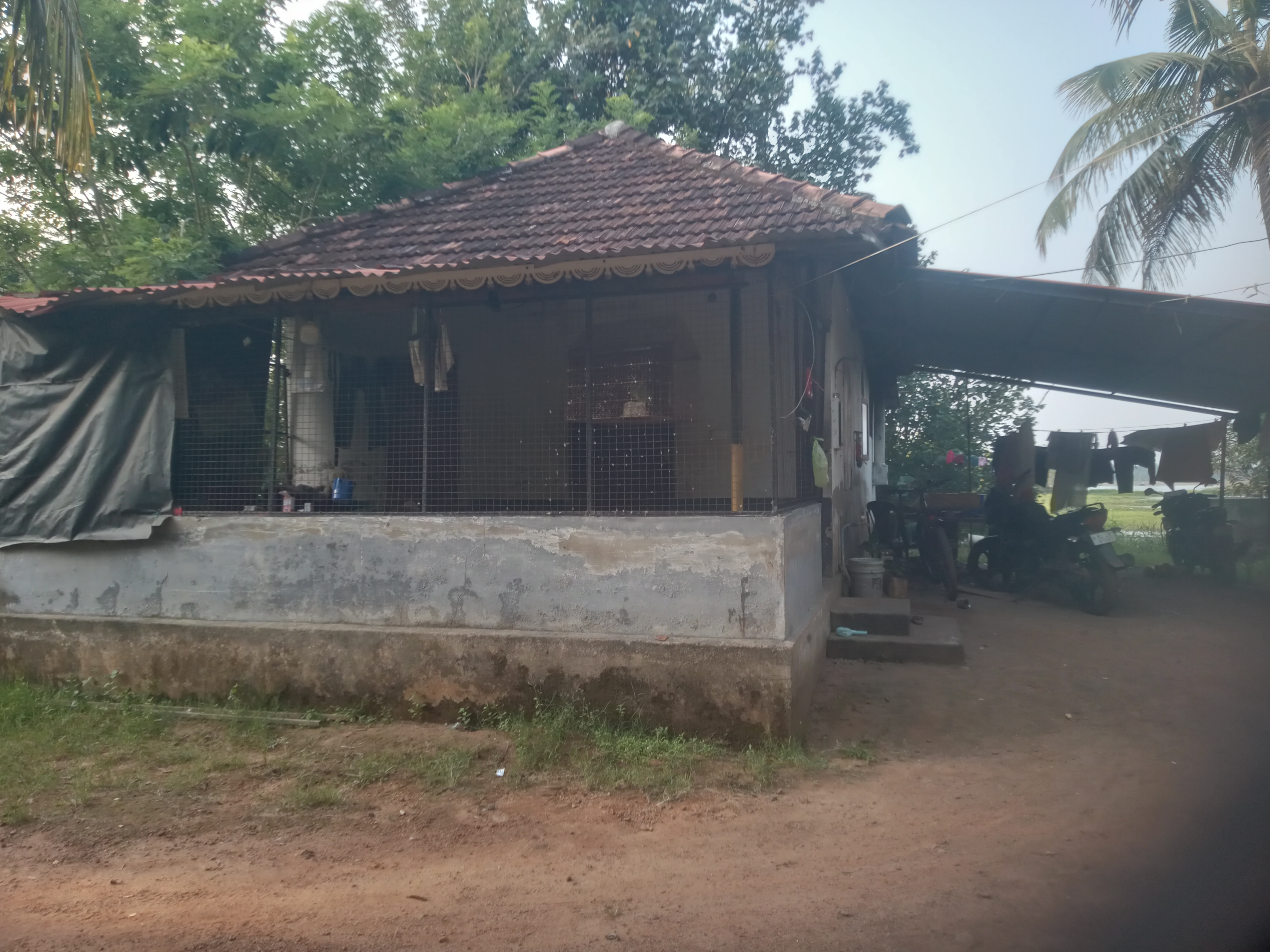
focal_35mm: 28
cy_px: 476
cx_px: 635
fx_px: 1027
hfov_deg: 63.4
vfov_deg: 49.7
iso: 117
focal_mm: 3.37
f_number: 2.2
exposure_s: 1/147
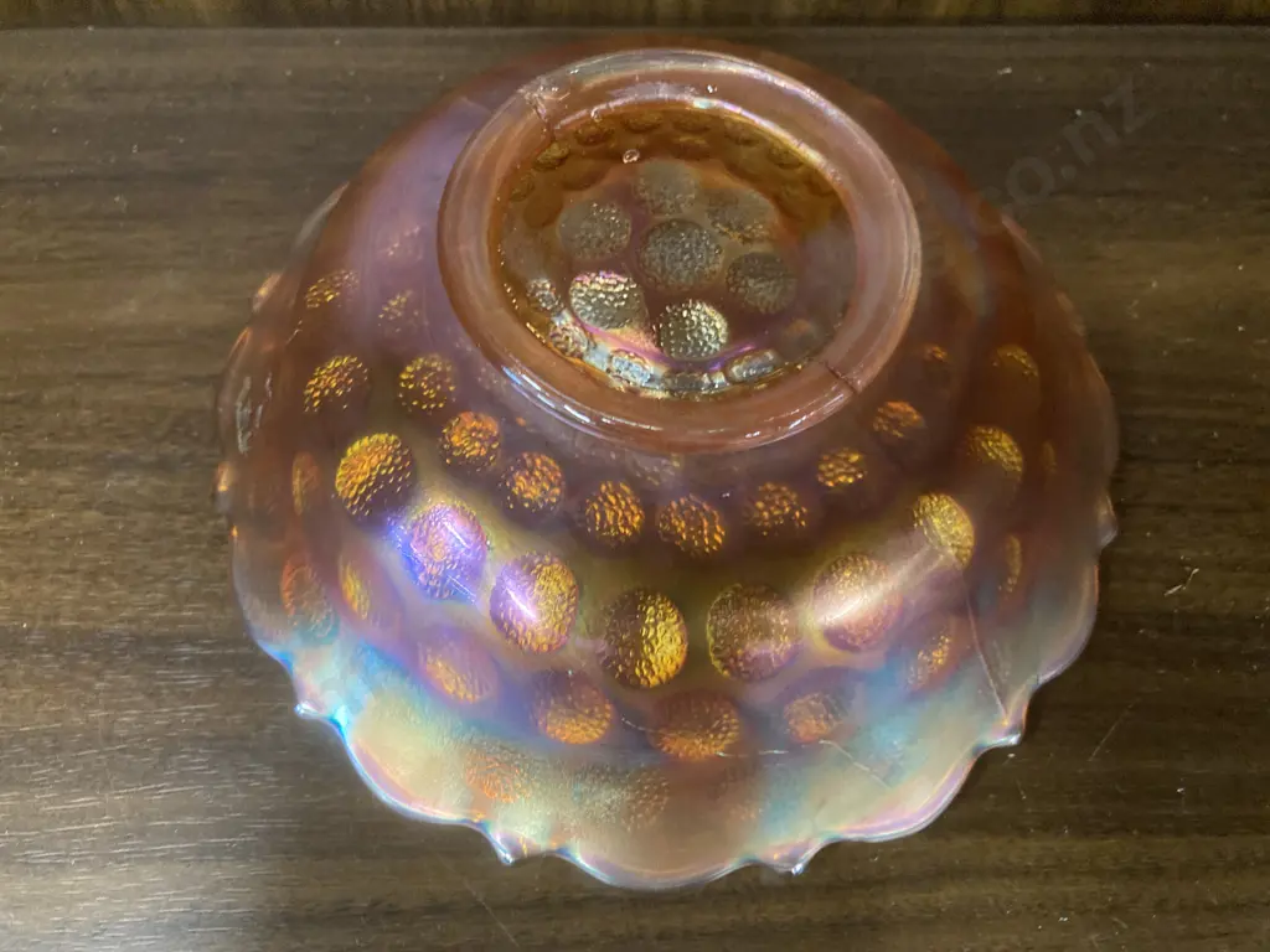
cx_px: 635
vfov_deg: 49.7
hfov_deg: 63.4
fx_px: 1027
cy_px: 476
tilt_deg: -64.9
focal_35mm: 28
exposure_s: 1/25
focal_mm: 3.99
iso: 400
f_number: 1.8
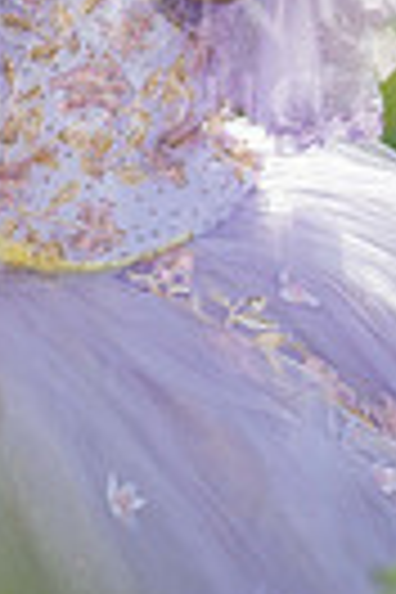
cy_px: -54
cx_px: 4
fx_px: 4768
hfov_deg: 4.7
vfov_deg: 7.1
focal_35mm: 289
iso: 125
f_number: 1.8
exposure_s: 1/2000
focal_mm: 85
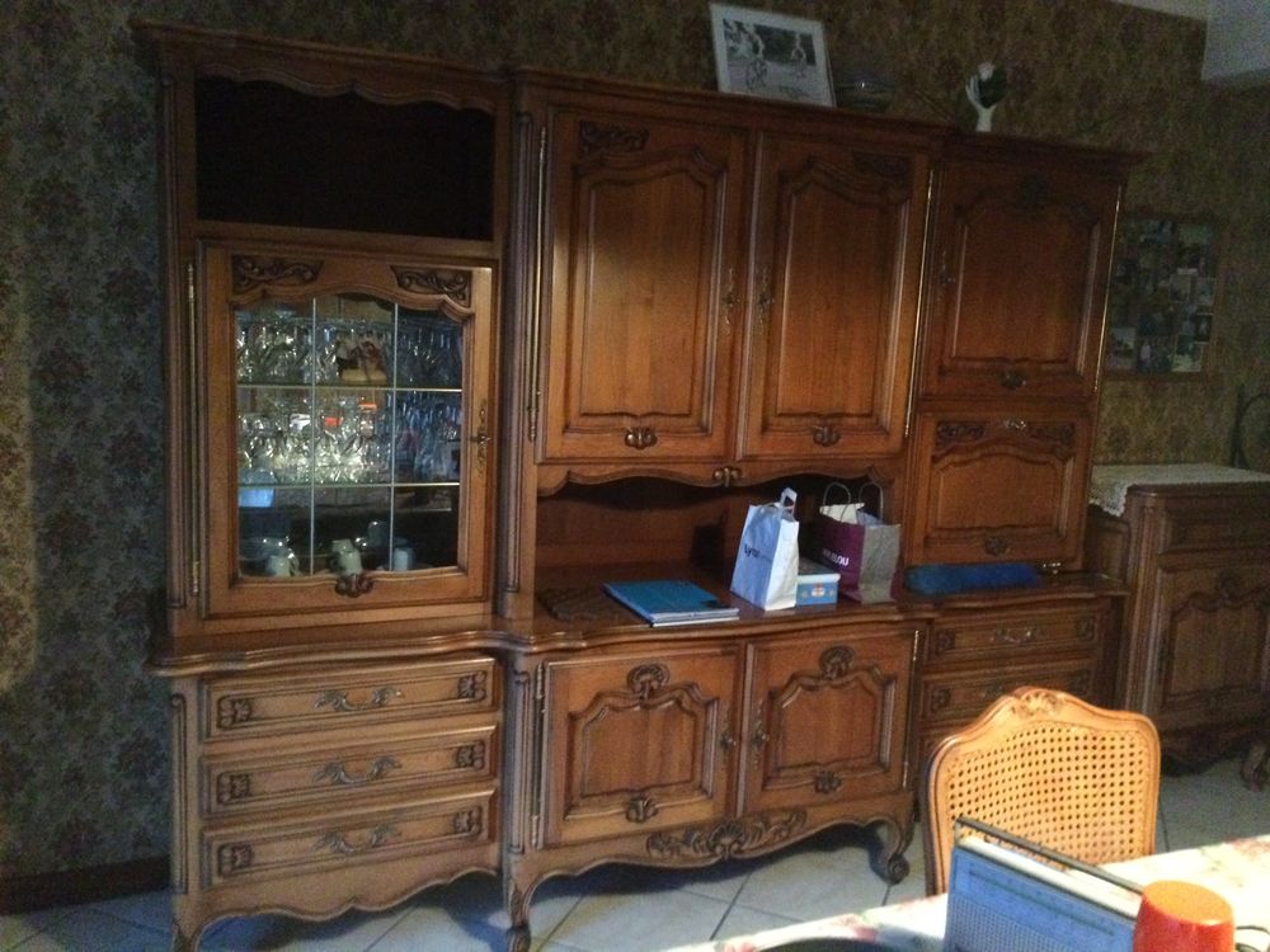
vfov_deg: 48.2
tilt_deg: -9.9
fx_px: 1064
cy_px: 476
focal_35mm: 29
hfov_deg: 61.7
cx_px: 635
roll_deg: -2.6
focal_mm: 4.15
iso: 800
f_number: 2.2
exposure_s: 1/17
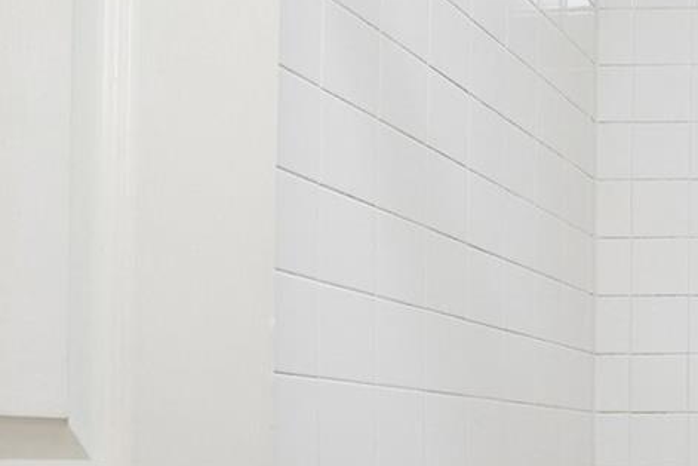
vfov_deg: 25.2
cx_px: 1008
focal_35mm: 51
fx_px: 989
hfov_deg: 28.2
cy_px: 465
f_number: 8
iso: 400
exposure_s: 1/25
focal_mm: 10
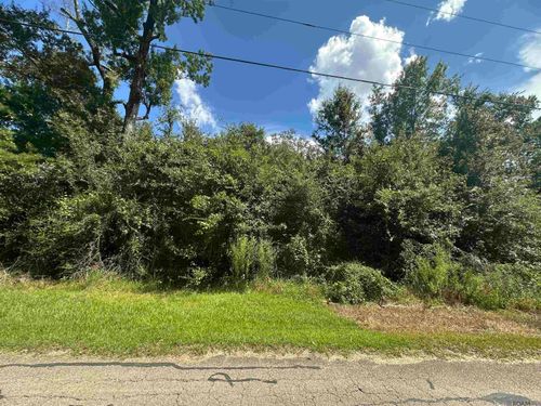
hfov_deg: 102.1
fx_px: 219
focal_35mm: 14
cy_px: 203
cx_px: 270
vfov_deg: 85.7
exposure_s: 1/629
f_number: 2.2
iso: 40
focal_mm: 2.22
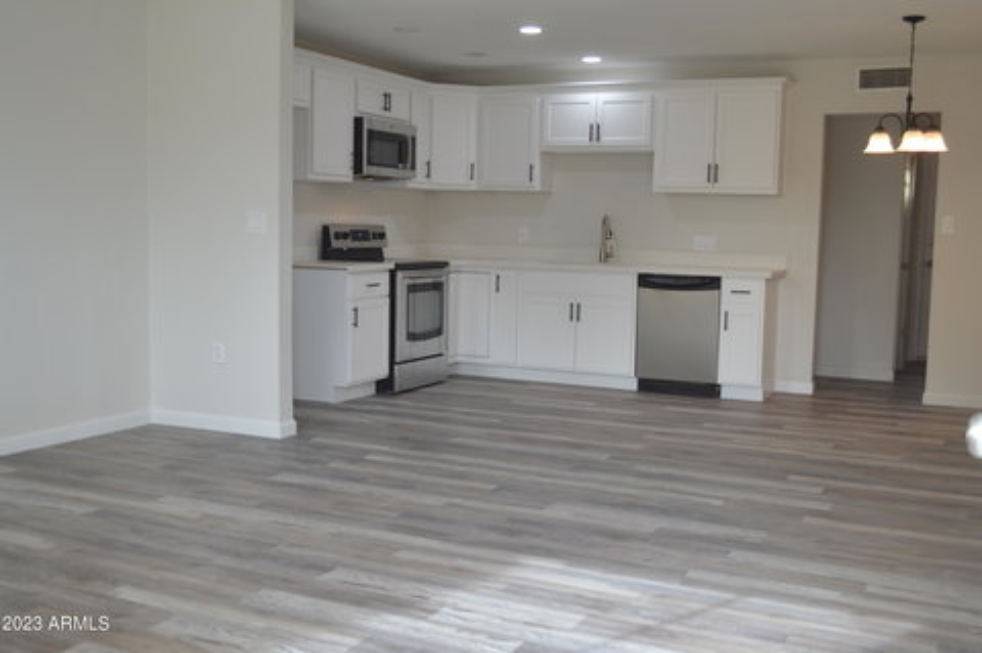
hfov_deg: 49.6
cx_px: 491
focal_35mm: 39
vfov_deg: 34.1
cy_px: 326
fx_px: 1063
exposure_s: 1/80
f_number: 4.5
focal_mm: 26
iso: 400
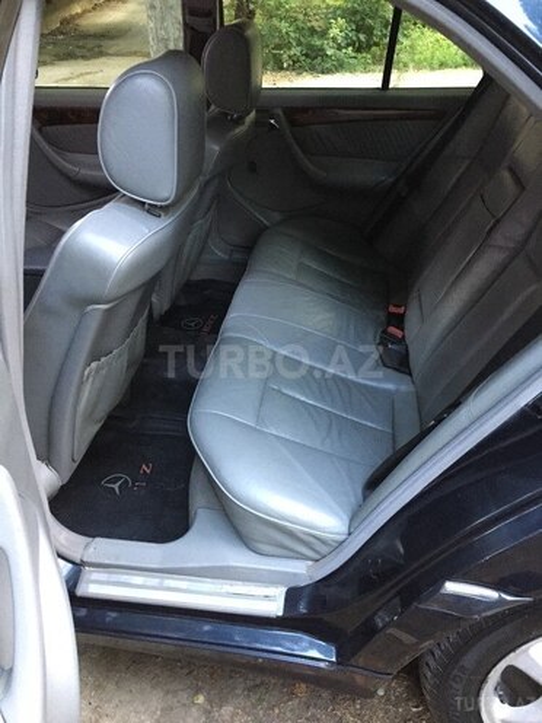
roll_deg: +3.3
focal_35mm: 29
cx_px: 271
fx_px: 605
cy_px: 362
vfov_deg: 61.7
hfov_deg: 48.2
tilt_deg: -33.6
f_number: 2.2
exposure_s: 1/17
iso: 640
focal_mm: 4.15
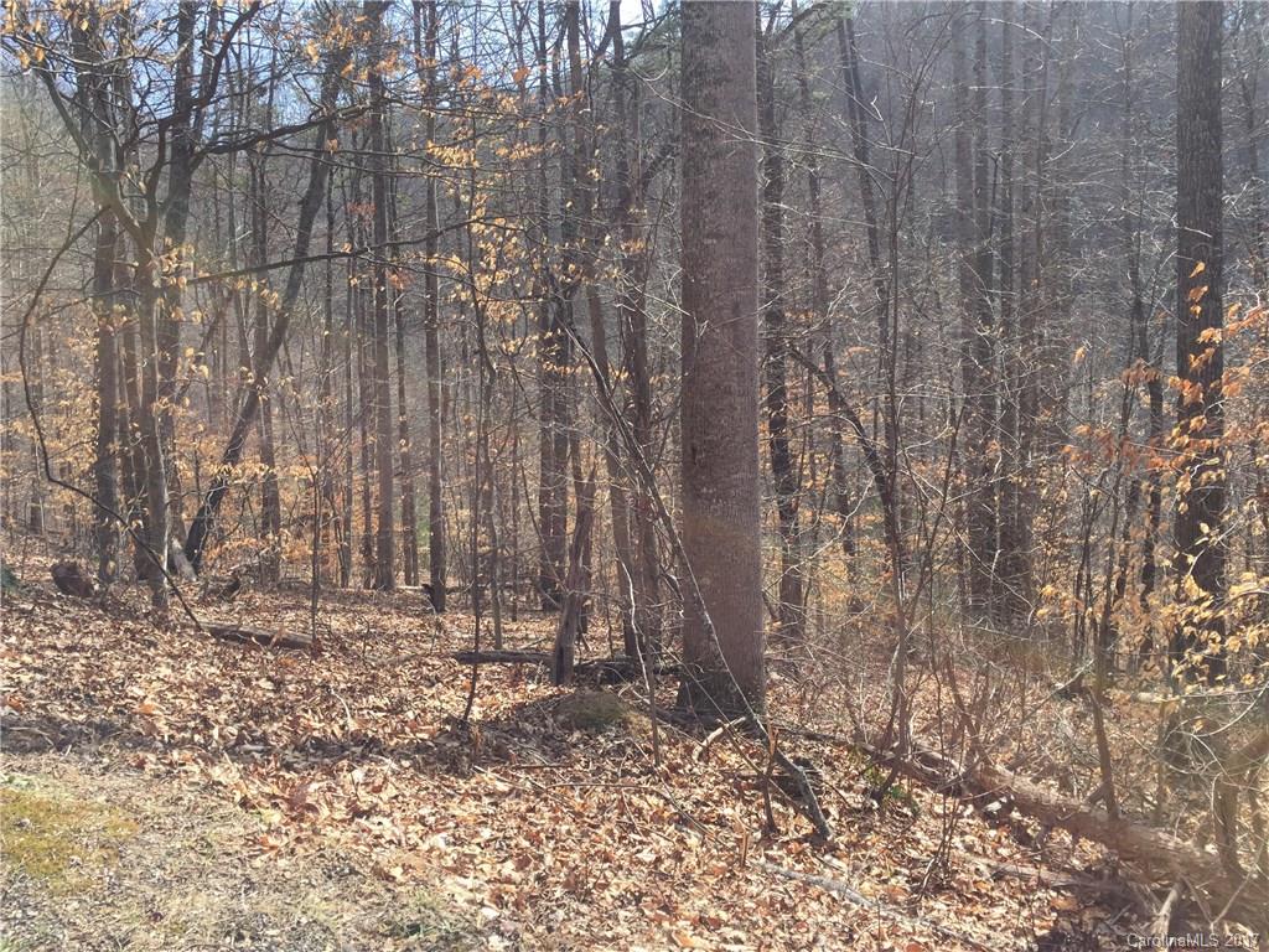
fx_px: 1063
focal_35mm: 29
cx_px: 634
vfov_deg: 48.2
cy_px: 476
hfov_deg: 61.7
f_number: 2.2
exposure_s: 1/860
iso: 32
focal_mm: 4.15
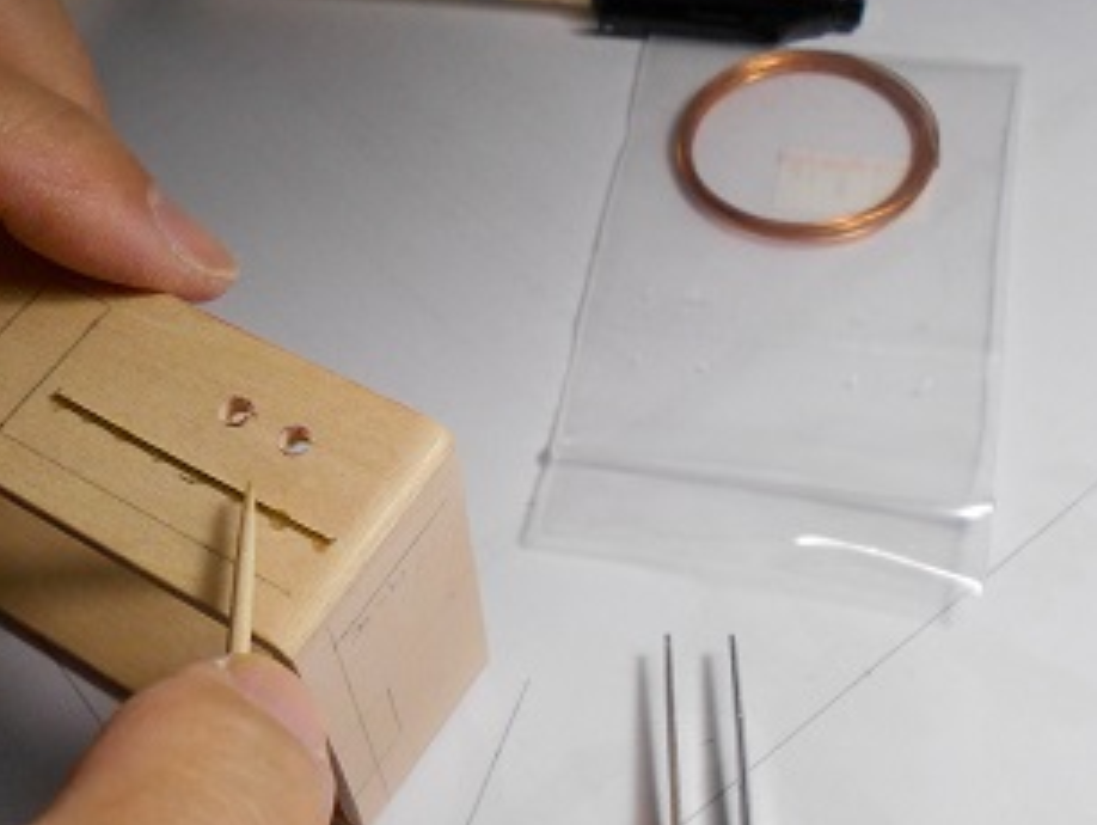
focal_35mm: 49
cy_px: 500
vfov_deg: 29.6
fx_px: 1554
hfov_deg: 37.8
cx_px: 262
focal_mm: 5.1
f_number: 3.4
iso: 360
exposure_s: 1/250
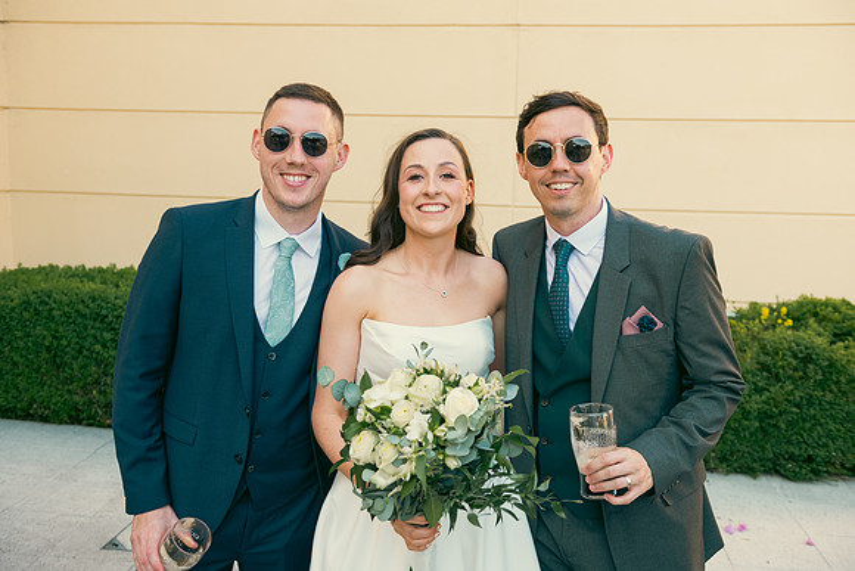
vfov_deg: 35.1
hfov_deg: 50.7
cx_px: 428
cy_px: 286
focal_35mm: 38
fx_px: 903
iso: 200
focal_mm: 38
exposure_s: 1/200
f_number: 5
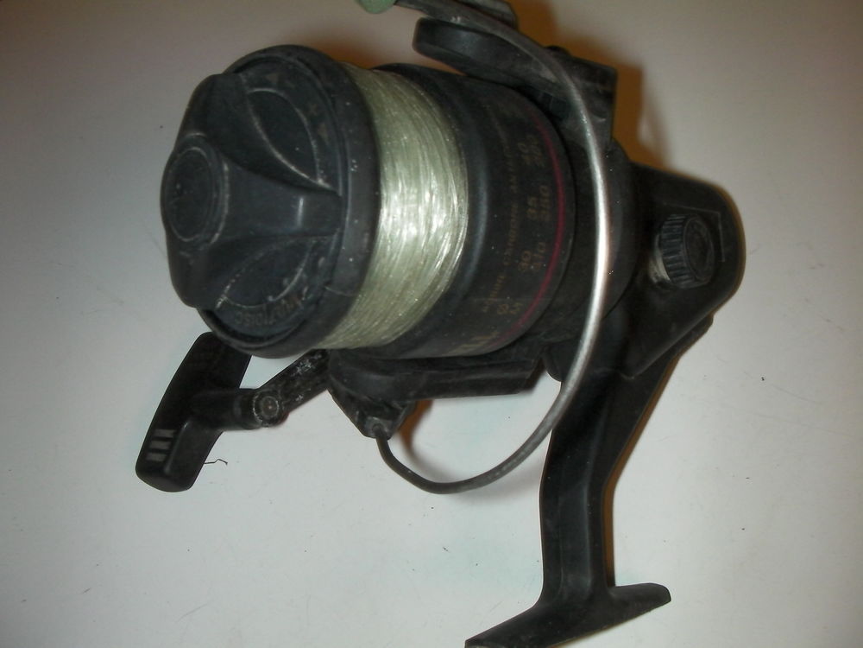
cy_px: 324
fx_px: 947
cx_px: 432
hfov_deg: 49.0
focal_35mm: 38
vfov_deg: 37.7
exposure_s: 1/30
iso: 200
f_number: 5.6
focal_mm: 6.3
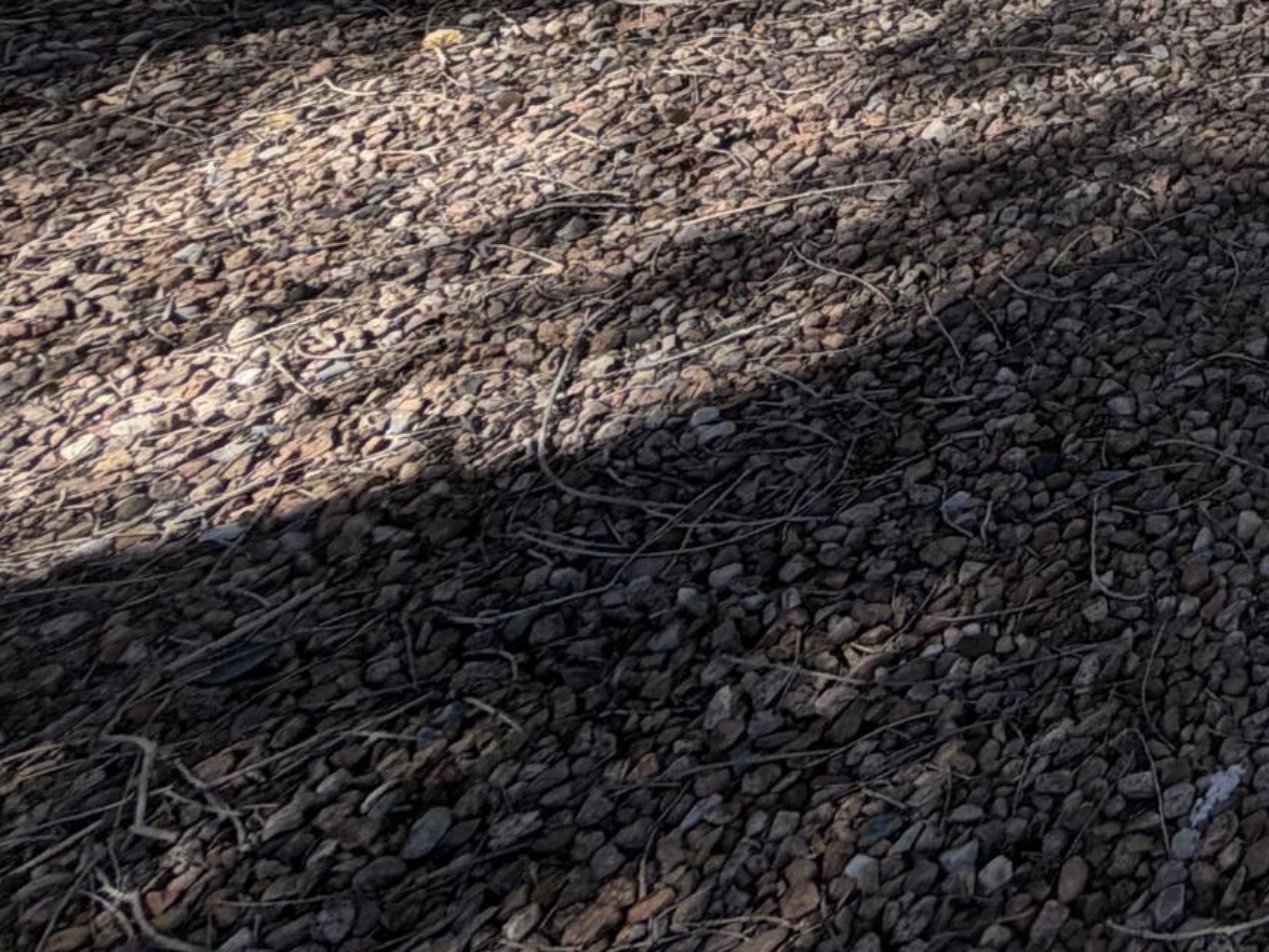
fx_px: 1797
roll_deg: -0.2
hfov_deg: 24.1
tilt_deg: -8.5
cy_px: -604
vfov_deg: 22.3
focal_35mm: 49
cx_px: 2143
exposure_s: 1/770
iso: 32
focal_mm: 2.22
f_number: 2.2
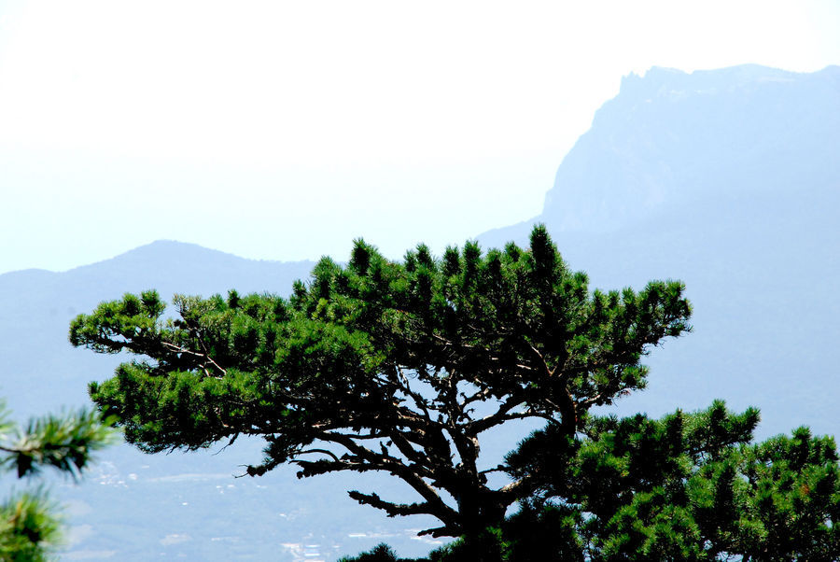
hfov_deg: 10.1
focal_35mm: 202
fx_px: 4729
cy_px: 281
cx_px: 420
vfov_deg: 6.8
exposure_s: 1/800
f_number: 13
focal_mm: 135
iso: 1000
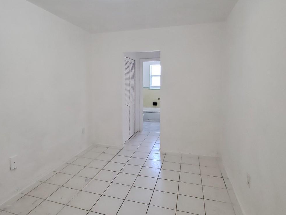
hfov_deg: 78.7
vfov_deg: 63.2
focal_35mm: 21
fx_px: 174
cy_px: 92
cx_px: 126
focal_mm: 1.8
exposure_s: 1/59
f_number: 2.2
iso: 160
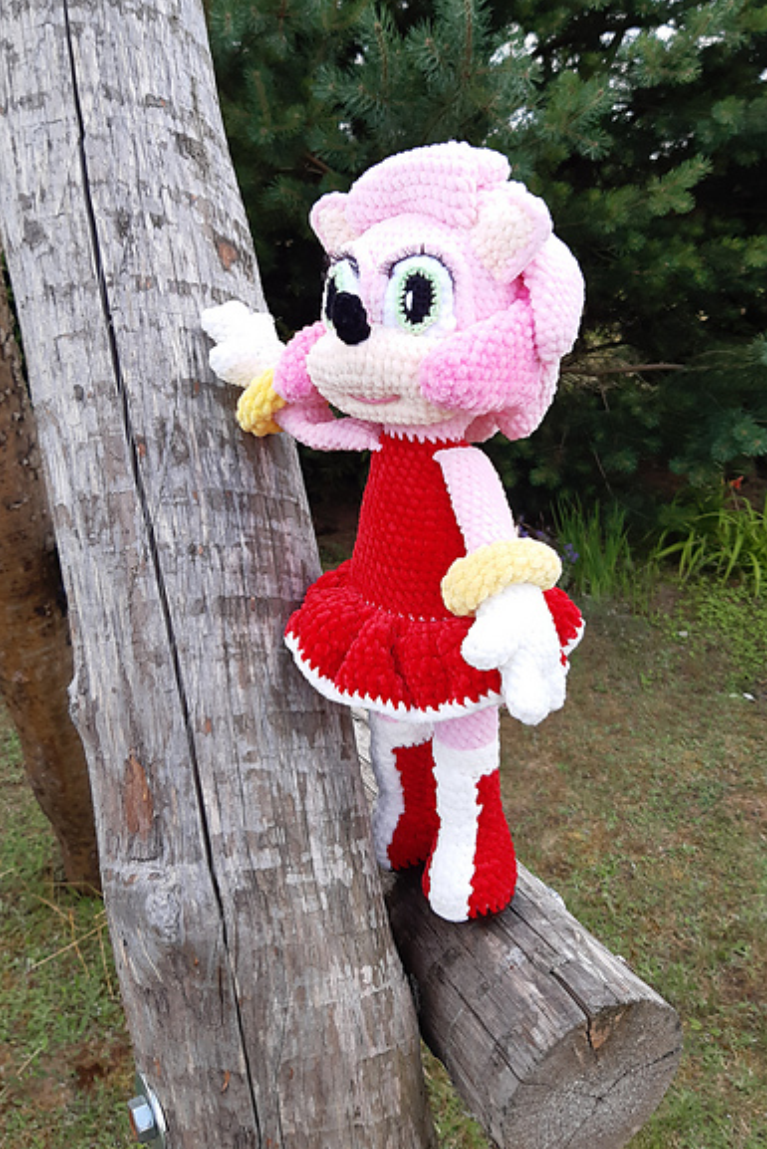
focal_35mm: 30
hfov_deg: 43.6
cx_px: 359
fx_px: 958
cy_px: 522
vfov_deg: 61.8
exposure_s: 1/353
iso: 40
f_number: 1.7
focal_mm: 3.92
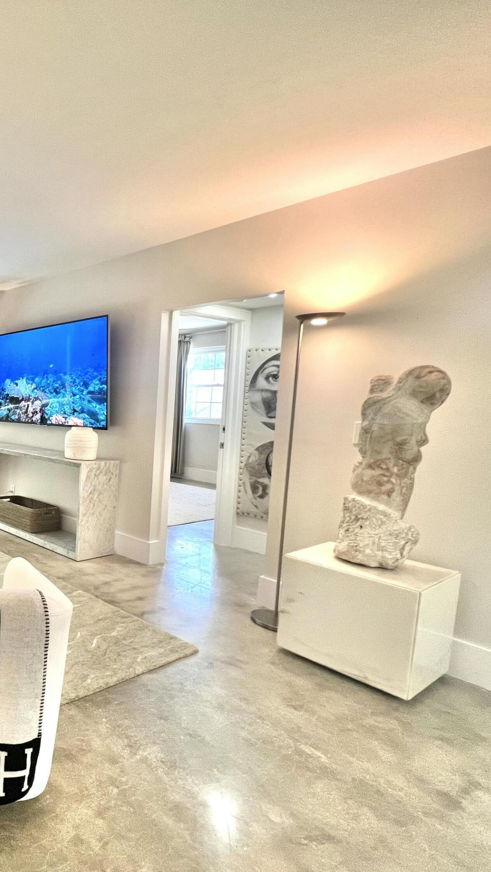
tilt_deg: -5.3
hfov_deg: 41.4
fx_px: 440
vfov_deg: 89.6
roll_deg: -0.9
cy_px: 435
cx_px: -89
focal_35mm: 19
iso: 125
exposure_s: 1/120
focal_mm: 1.57
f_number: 1.8
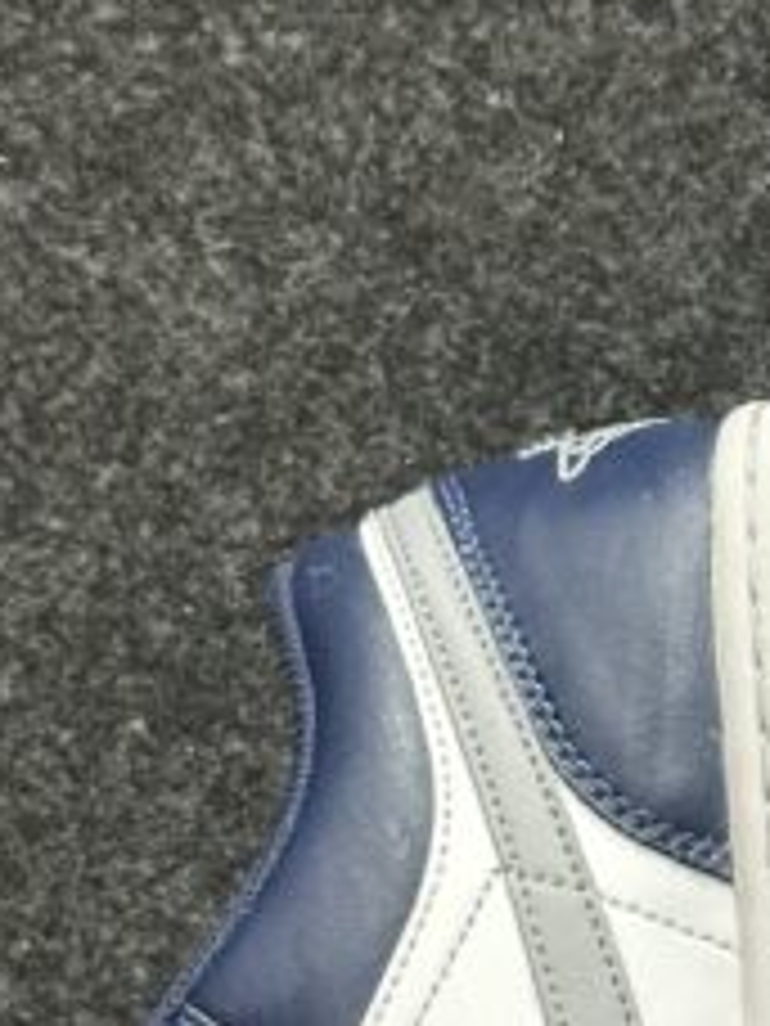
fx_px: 4983
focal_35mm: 168
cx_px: 1036
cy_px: 1397
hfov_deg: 8.7
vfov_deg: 11.4
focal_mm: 6.86
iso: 200
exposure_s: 1/33
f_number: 1.78
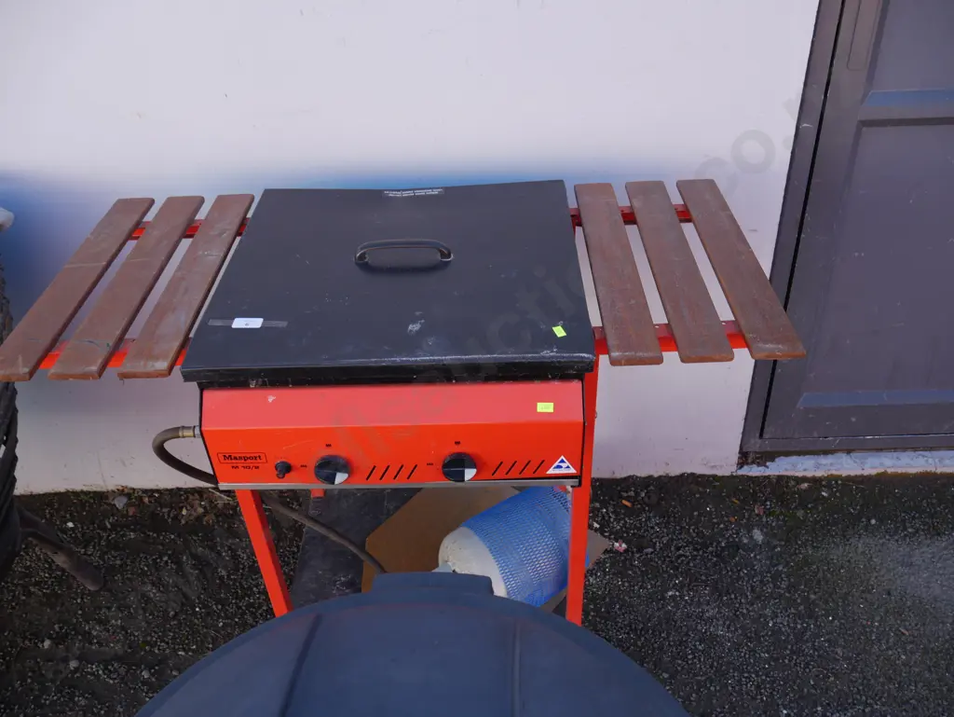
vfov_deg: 49.8
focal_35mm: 28
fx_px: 772
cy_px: 358
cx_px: 477
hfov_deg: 63.4
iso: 200
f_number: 4.5
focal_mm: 14
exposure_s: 1/200
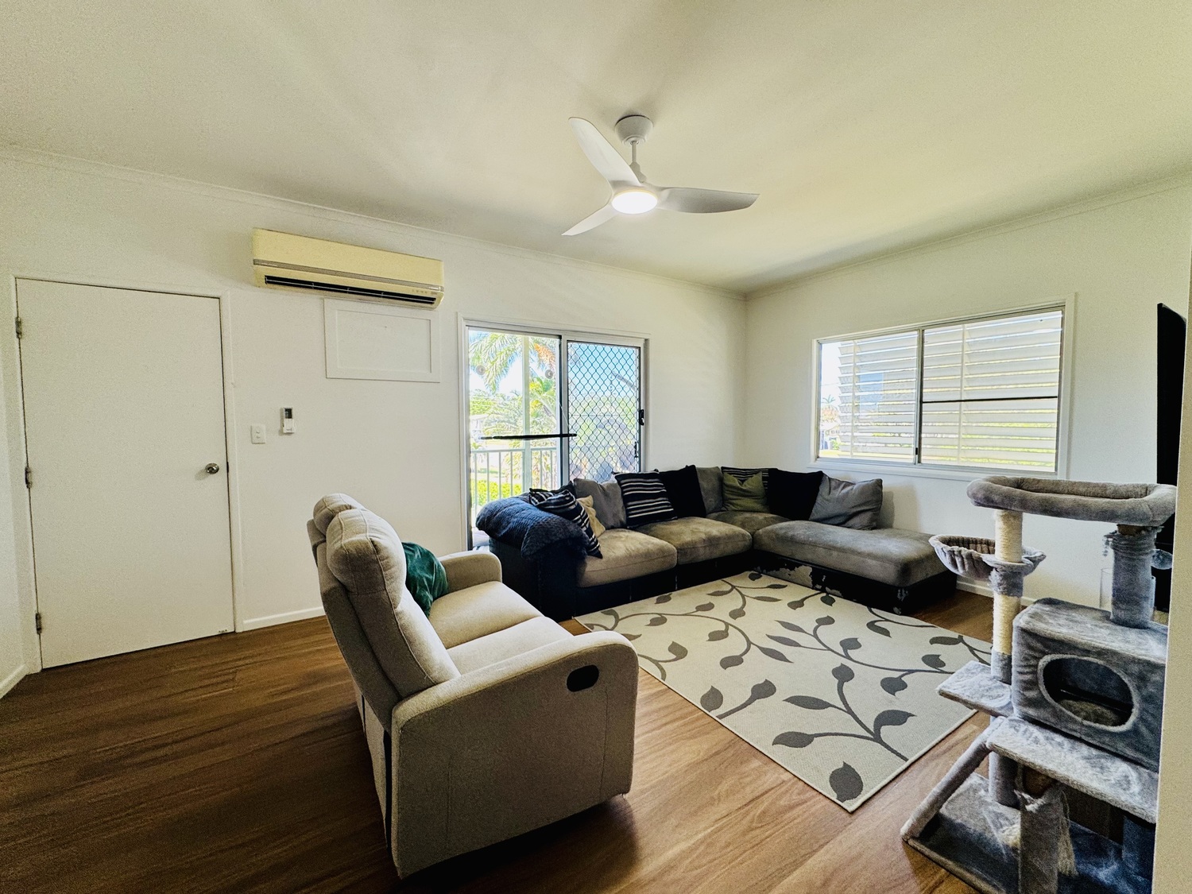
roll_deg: +0.7
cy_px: 447
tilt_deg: -3.1
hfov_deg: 102.1
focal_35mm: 14
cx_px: 596
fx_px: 482
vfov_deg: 85.7
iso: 80
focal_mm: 2.22
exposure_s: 1/123
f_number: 2.2
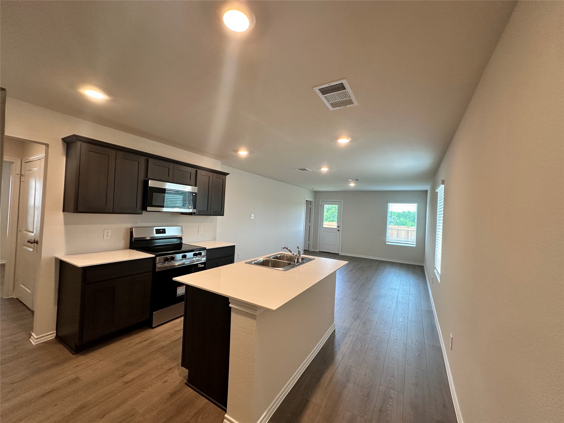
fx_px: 228
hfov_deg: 102.1
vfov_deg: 85.7
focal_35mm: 14
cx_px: 282
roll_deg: -2.9
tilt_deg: +0.7
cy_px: 212
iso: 200
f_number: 2.2
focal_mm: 2.22
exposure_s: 1/120
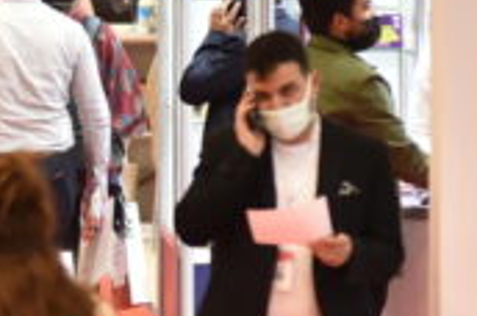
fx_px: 8385
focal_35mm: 634
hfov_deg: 3.3
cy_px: 75
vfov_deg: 2.2
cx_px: -169
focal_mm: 145
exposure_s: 1/125
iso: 1250
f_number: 4
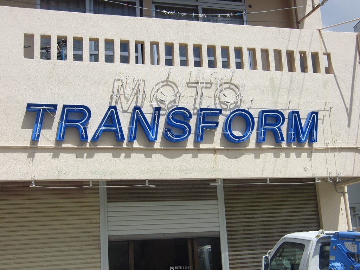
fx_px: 499
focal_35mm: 48
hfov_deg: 39.7
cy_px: 135
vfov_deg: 30.3
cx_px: 180
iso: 100
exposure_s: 1/250
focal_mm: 8.4
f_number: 9.3
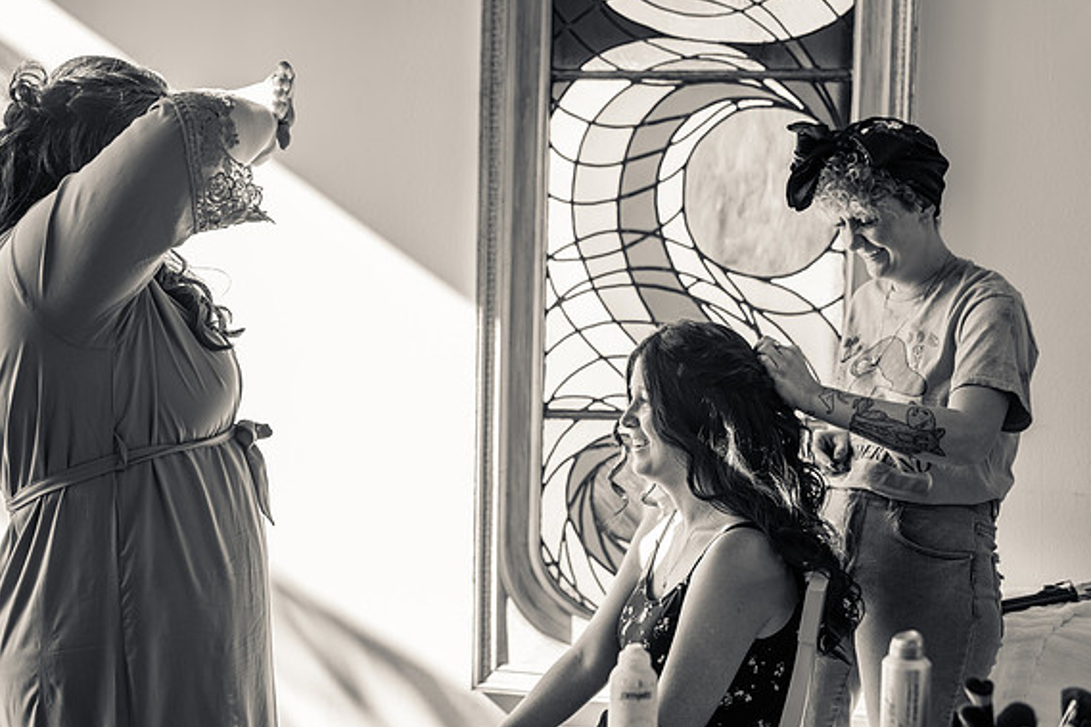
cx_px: 543
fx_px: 1545
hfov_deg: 38.9
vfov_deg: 26.5
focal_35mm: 51
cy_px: 360
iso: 250
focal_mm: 50
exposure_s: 1/320
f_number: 2.8
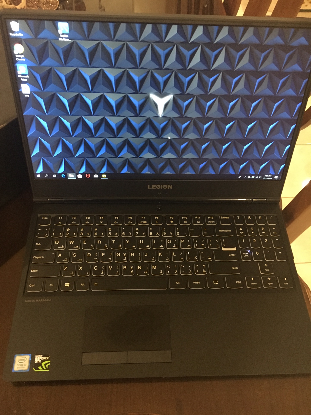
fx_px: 347
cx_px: 156
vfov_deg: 61.7
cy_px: 208
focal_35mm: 29
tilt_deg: -55.1
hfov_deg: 48.2
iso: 500
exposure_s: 1/17
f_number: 2.2
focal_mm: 4.15
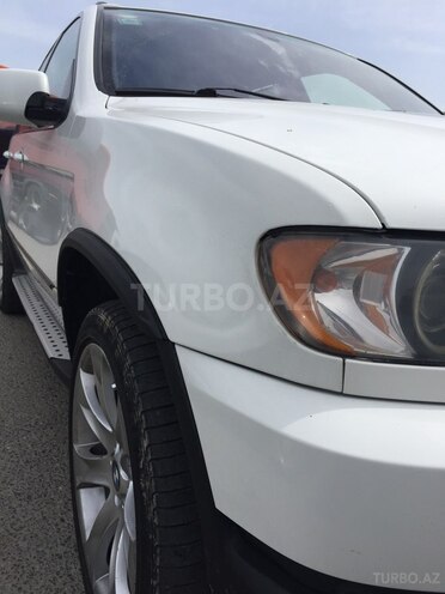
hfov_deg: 48.2
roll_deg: -2.4
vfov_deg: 61.7
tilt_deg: -10.1
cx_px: 222
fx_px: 497
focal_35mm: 29
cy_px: 297
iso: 32
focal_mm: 4.15
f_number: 2.2
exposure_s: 1/3049
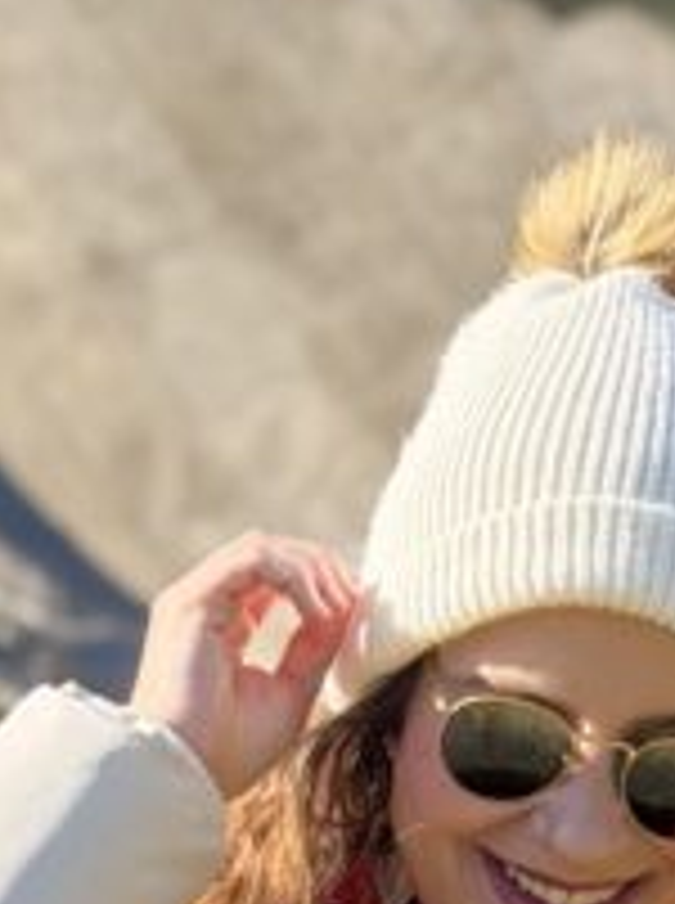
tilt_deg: +8.9
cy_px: 175
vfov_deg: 8.1
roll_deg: -0.9
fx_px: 6390
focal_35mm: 245
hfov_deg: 6.0
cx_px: 711
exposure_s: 1/3534
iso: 64
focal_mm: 6.76
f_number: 1.78
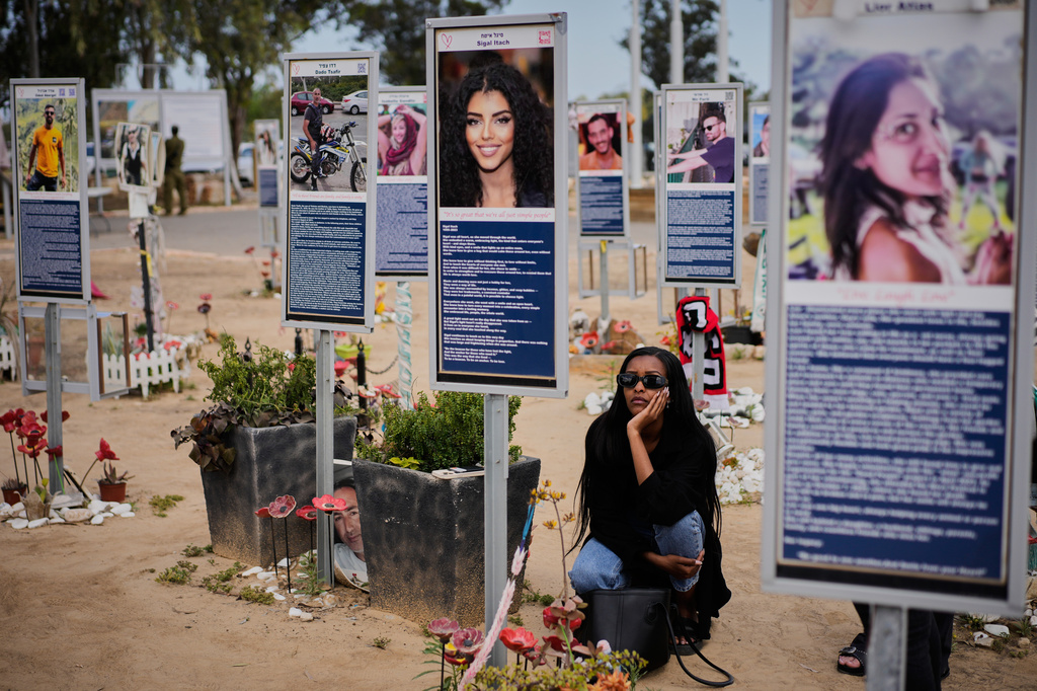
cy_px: 346
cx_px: 518
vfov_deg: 24.6
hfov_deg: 36.3
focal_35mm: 55
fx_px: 1584
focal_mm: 55
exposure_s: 1/4000
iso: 200
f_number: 2.8
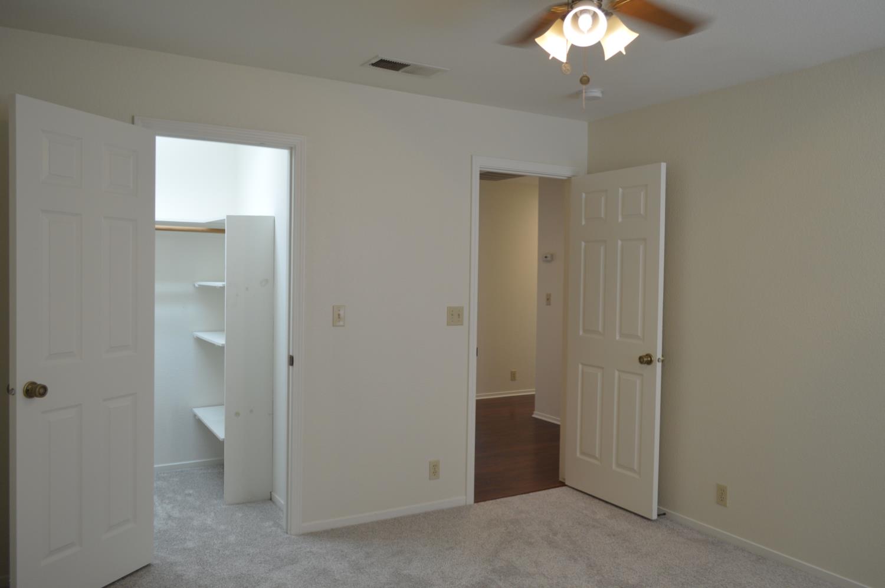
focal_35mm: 27
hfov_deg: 67.4
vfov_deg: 47.8
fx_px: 663
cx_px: 442
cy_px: 294
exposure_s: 1/60
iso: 400
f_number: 4
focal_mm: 18
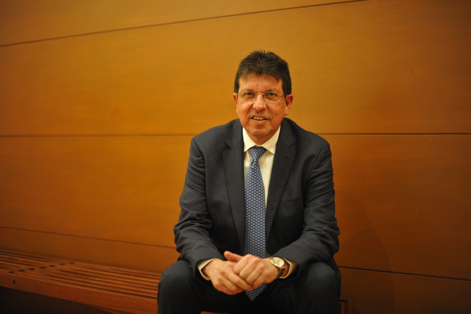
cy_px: 157
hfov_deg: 39.6
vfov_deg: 27.0
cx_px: 236
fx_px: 654
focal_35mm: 50
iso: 3200
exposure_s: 1/125
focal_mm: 50
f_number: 1.4
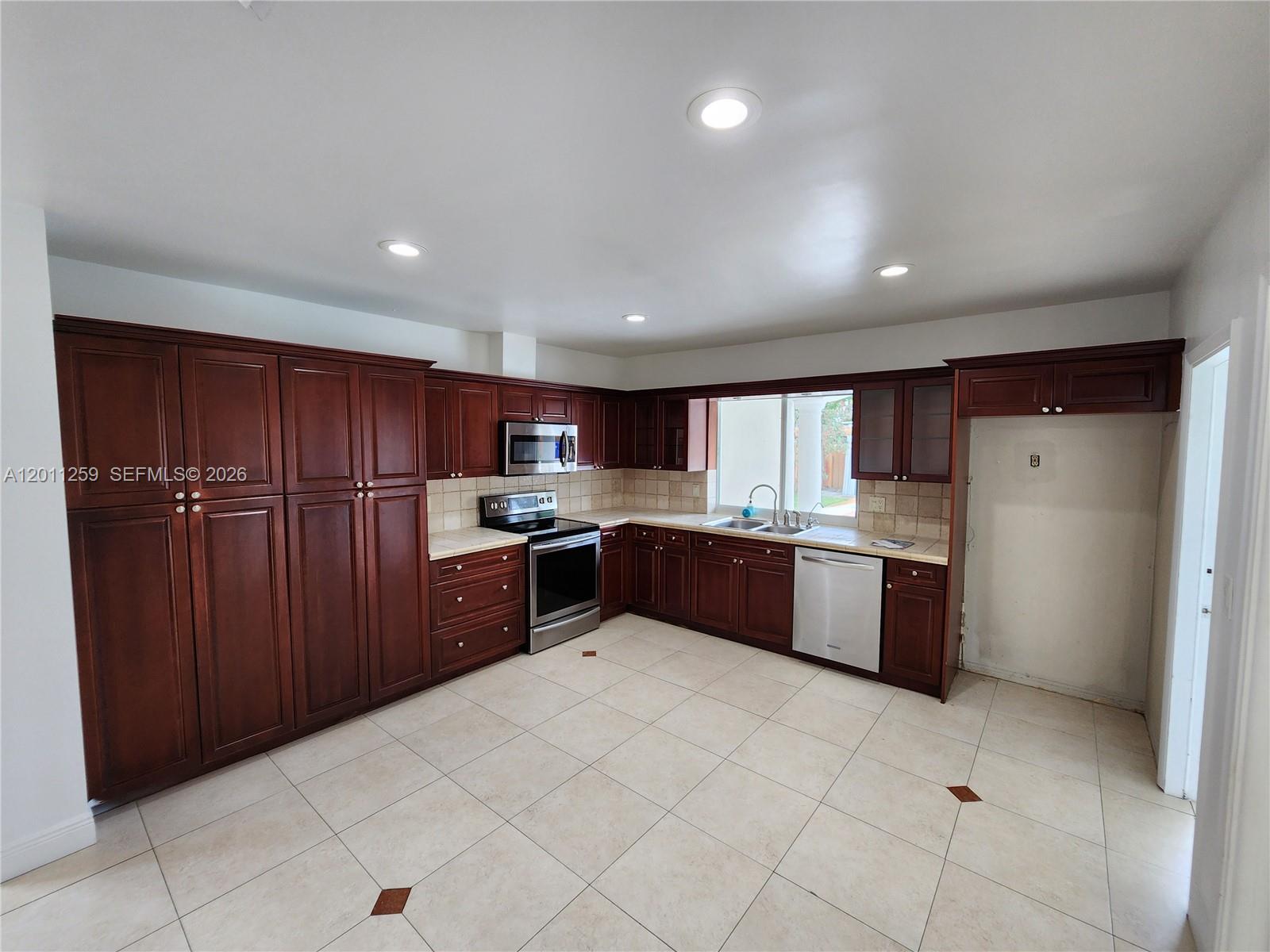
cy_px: 476
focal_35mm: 13
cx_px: 635
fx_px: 477
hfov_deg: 106.2
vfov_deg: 89.9
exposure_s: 1/60
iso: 125
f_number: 2.2
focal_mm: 2.2
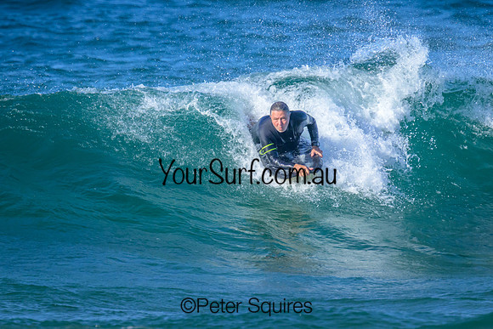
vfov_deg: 1.3
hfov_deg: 1.9
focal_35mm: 1100
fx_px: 15068
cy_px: 120
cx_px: 244
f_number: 11
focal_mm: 800
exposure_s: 1/2000
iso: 2000
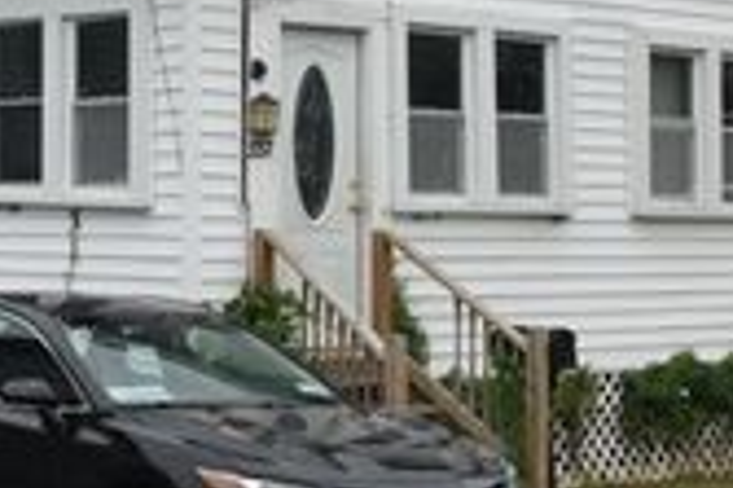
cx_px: -35
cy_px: 99
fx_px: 2197
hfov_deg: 18.4
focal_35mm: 108
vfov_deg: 12.6
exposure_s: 1/320
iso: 200
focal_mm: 24
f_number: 9
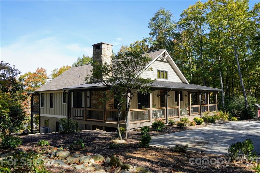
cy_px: 86
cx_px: 130
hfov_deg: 63.7
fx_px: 209
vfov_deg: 45.0
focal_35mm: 29
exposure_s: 1/250
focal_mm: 29
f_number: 5
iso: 100
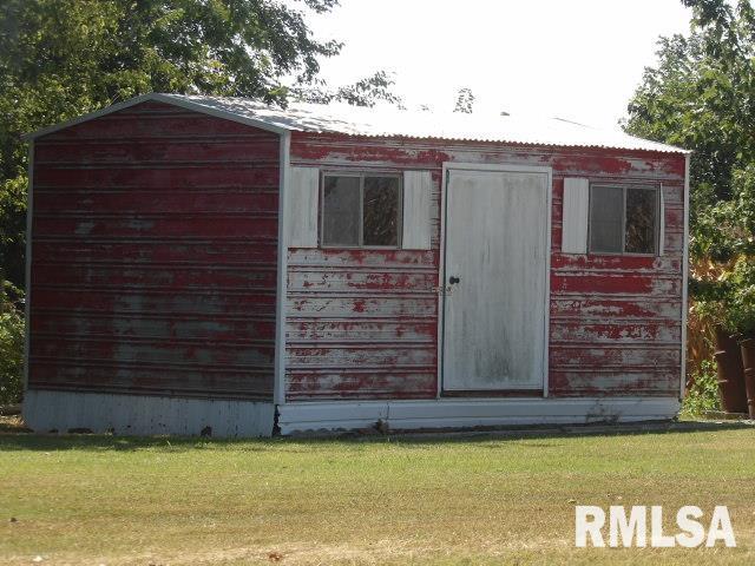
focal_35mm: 169
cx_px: 378
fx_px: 3686
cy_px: 283
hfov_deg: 11.7
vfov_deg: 8.8
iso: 100
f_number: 4.4
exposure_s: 1/348
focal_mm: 30.2
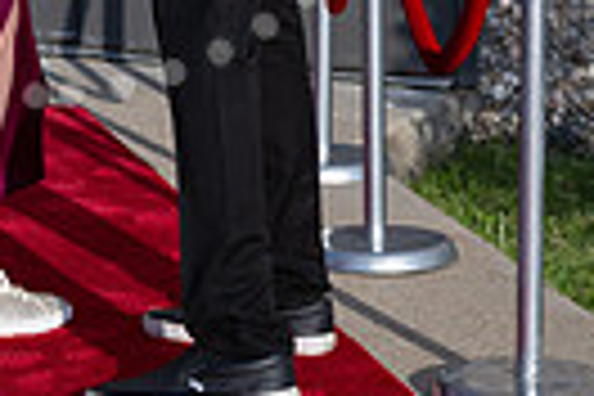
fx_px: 3481
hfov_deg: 9.7
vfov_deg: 6.4
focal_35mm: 211
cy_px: -320
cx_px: 36
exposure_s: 1/2000
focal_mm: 62
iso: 320
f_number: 5
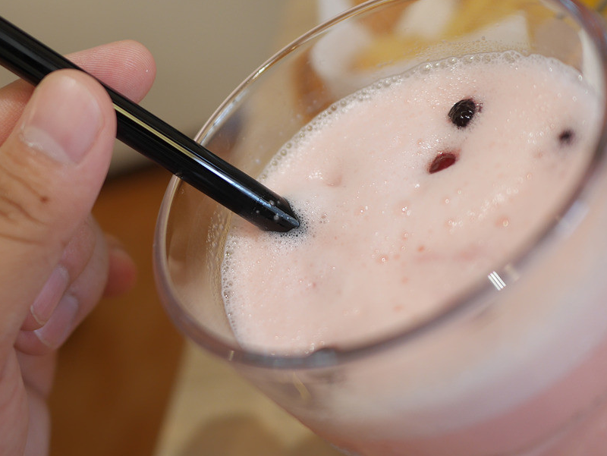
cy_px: 146
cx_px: 226
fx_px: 790
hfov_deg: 41.7
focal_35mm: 45
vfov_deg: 31.9
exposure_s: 1/125
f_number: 2
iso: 200
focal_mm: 15
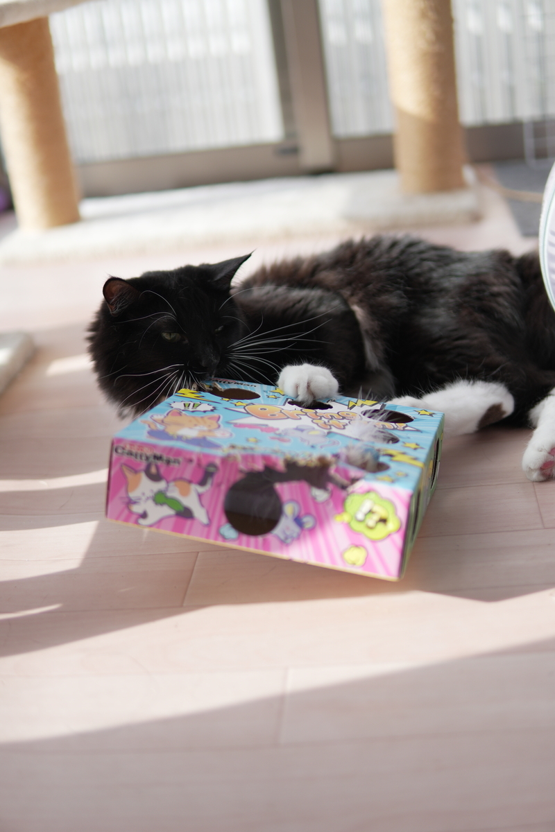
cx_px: 278
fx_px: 1041
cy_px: 416
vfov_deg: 43.6
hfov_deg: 29.9
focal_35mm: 45
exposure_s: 1/1250
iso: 100
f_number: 1.4
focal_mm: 30
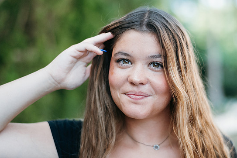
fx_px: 454
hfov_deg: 29.2
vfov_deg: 19.7
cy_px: 69
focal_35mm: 69
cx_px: 139
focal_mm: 58
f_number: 1.8
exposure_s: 1/1600
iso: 2000
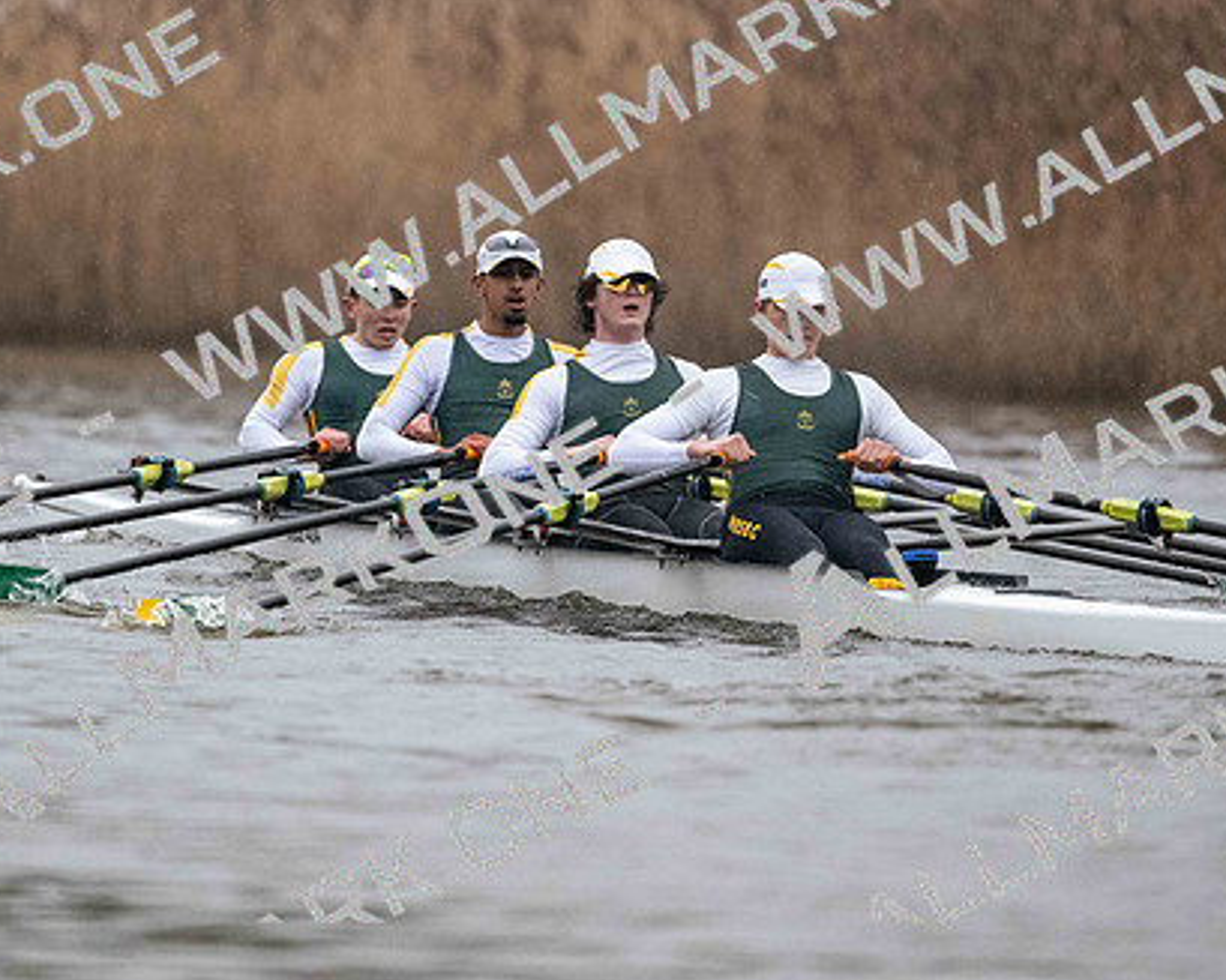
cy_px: 409
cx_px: 534
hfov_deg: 3.6
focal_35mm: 532
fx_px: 19299
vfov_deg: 2.9
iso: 5600
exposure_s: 1/1600
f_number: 4.5
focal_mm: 400
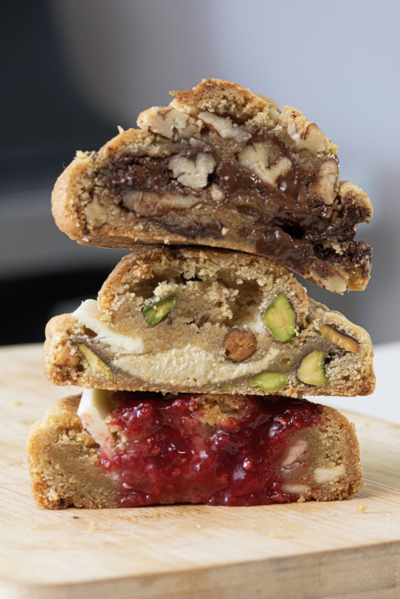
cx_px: 200
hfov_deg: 8.7
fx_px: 2616
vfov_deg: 13.1
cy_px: 300
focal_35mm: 157
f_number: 11
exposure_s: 1/100
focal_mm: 105
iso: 1600
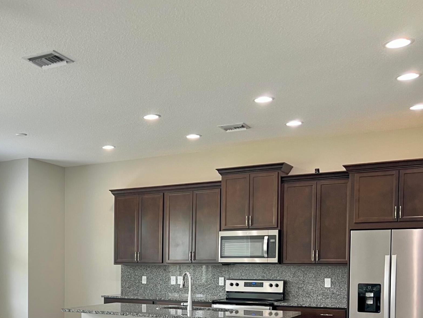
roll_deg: +0.1
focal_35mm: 48
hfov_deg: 37.7
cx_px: 64
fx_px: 587
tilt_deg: -1.0
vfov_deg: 29.2
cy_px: 276
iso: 80
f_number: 1.5
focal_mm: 5.7
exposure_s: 1/60
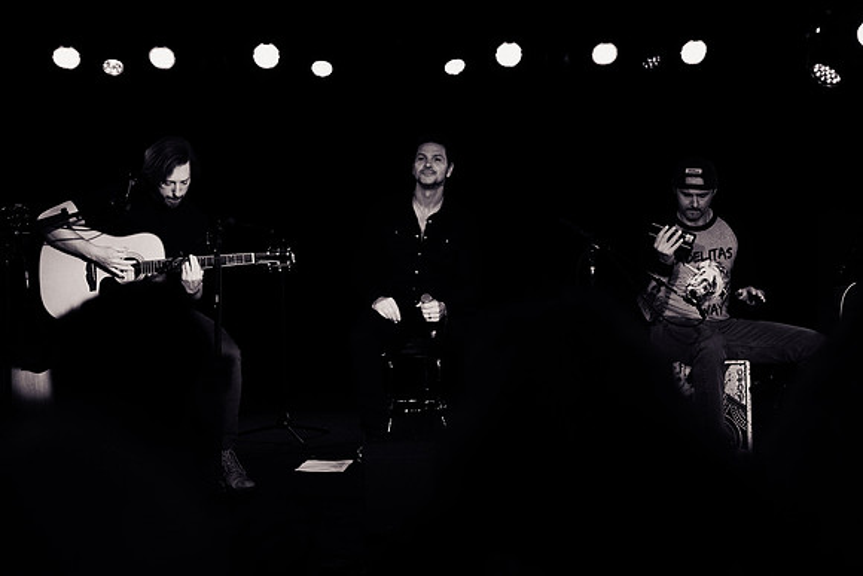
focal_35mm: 48
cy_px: 264
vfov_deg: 27.9
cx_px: 389
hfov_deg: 40.8
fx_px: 1158
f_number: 3.5
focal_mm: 42.1
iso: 1600
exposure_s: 1/320
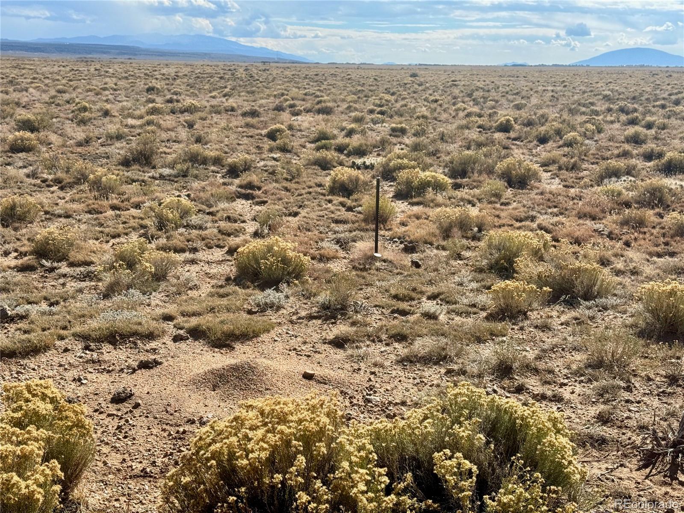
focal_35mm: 48
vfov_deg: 30.3
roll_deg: -0.6
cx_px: 342
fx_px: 948
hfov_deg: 39.7
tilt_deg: -12.4
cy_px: 256
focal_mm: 6.76
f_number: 1.78
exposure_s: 1/4608
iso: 64
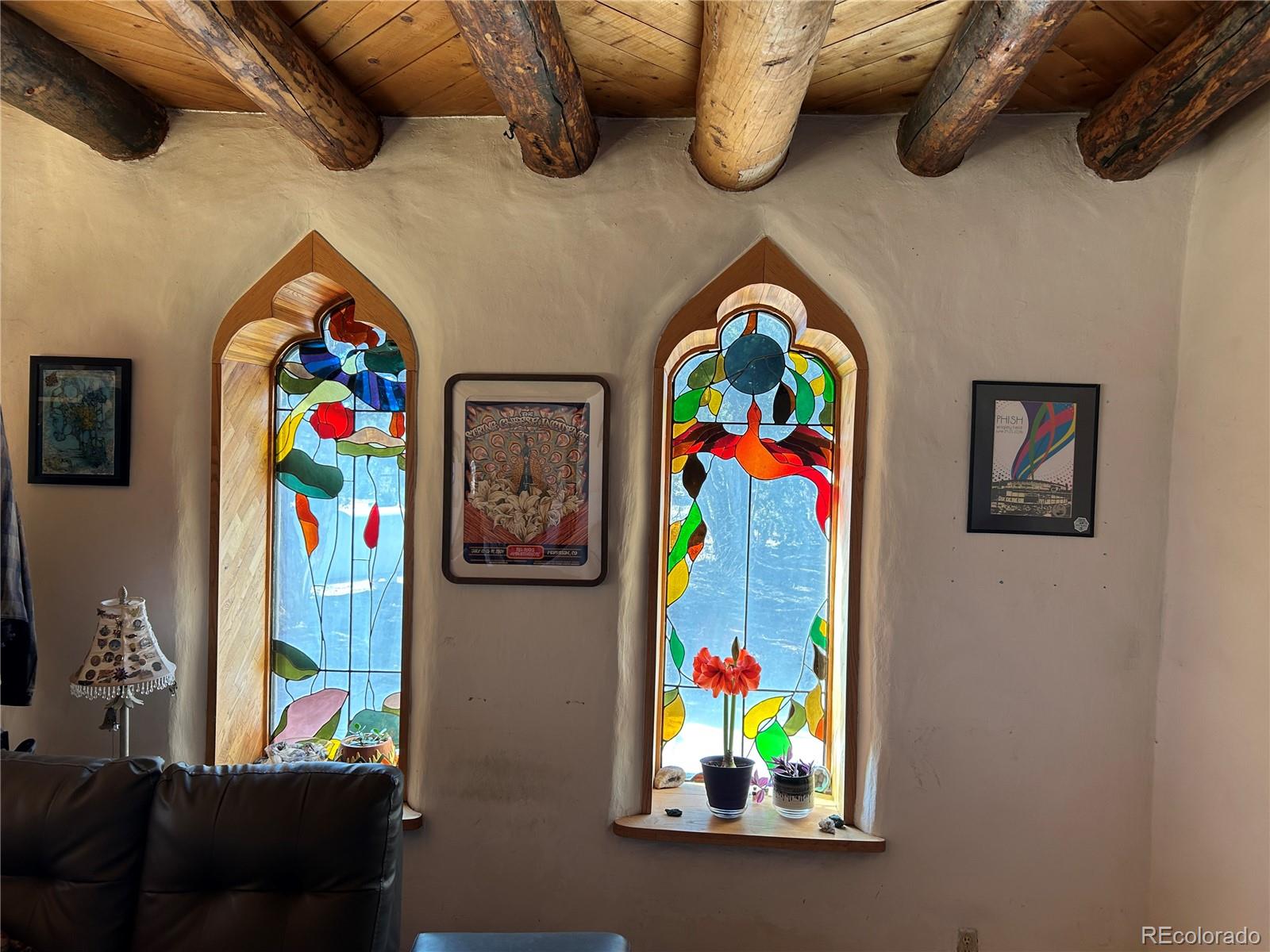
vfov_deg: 53.1
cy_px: 476
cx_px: 635
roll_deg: -1.2
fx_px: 954
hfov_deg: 67.3
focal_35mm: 26
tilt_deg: -0.6
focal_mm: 5.7
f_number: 1.5
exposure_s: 1/121
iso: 50
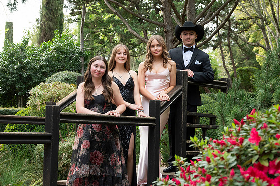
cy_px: 92
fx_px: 583
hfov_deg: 27.0
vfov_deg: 18.2
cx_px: 144
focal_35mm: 75
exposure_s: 1/640
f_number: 7.1
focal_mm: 72
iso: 1250
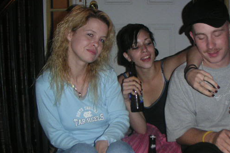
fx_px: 319
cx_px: 130
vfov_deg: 26.9
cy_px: 91
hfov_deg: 39.6
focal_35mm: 50
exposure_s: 1/45
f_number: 2.8
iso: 160
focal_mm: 5.7
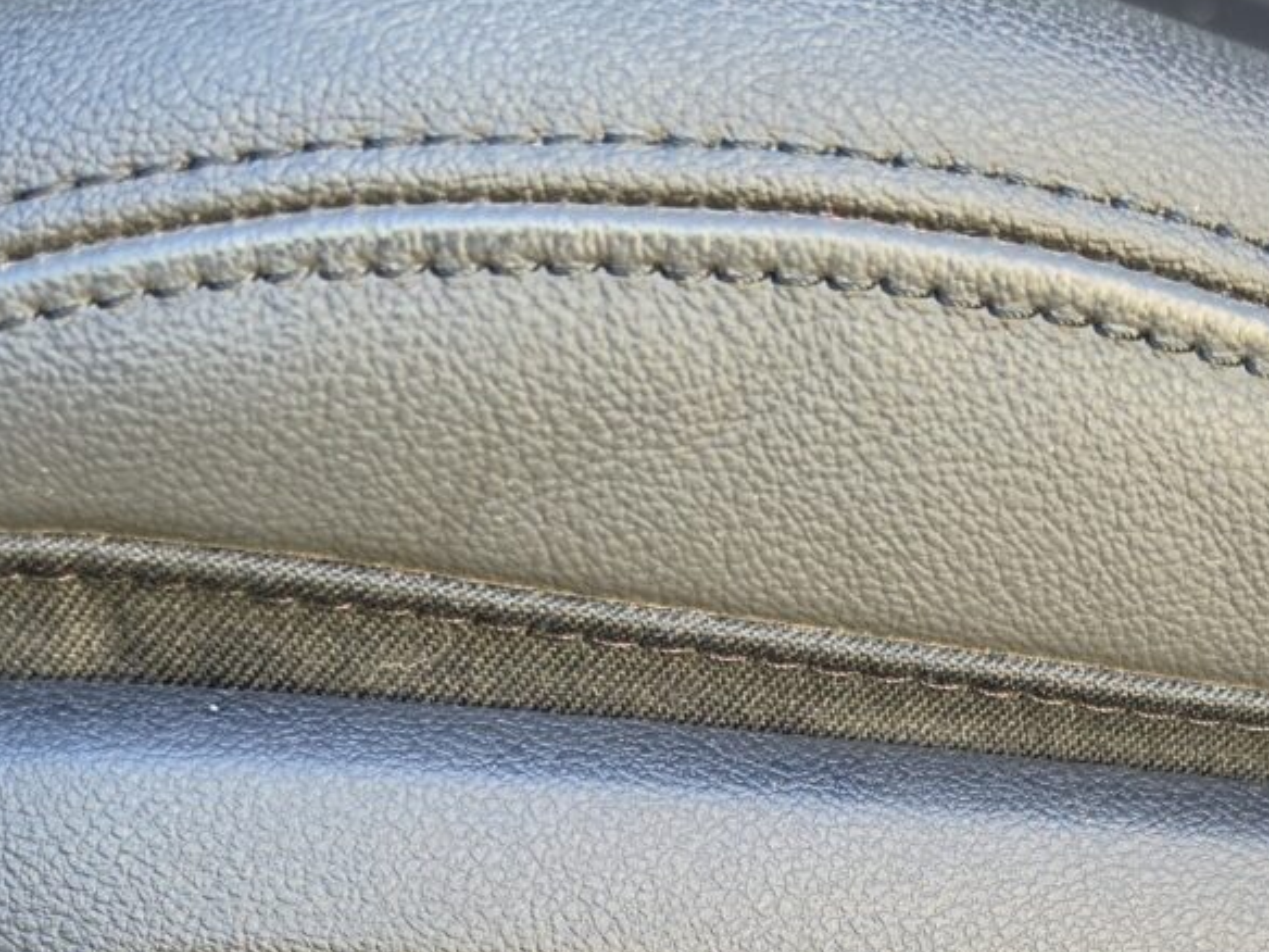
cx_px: 884
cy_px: 1141
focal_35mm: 63
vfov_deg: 21.6
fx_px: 2310
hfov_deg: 30.4
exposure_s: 1/180
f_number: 1.4
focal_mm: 6.5
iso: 100
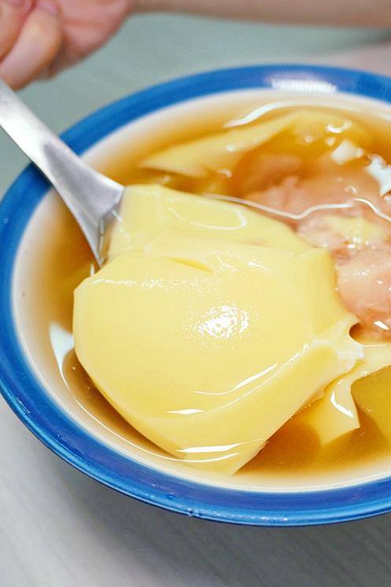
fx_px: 635
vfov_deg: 49.6
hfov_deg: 33.8
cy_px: 294
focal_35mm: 39
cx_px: 268
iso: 200
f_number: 2.5
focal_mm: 14
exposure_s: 1/125
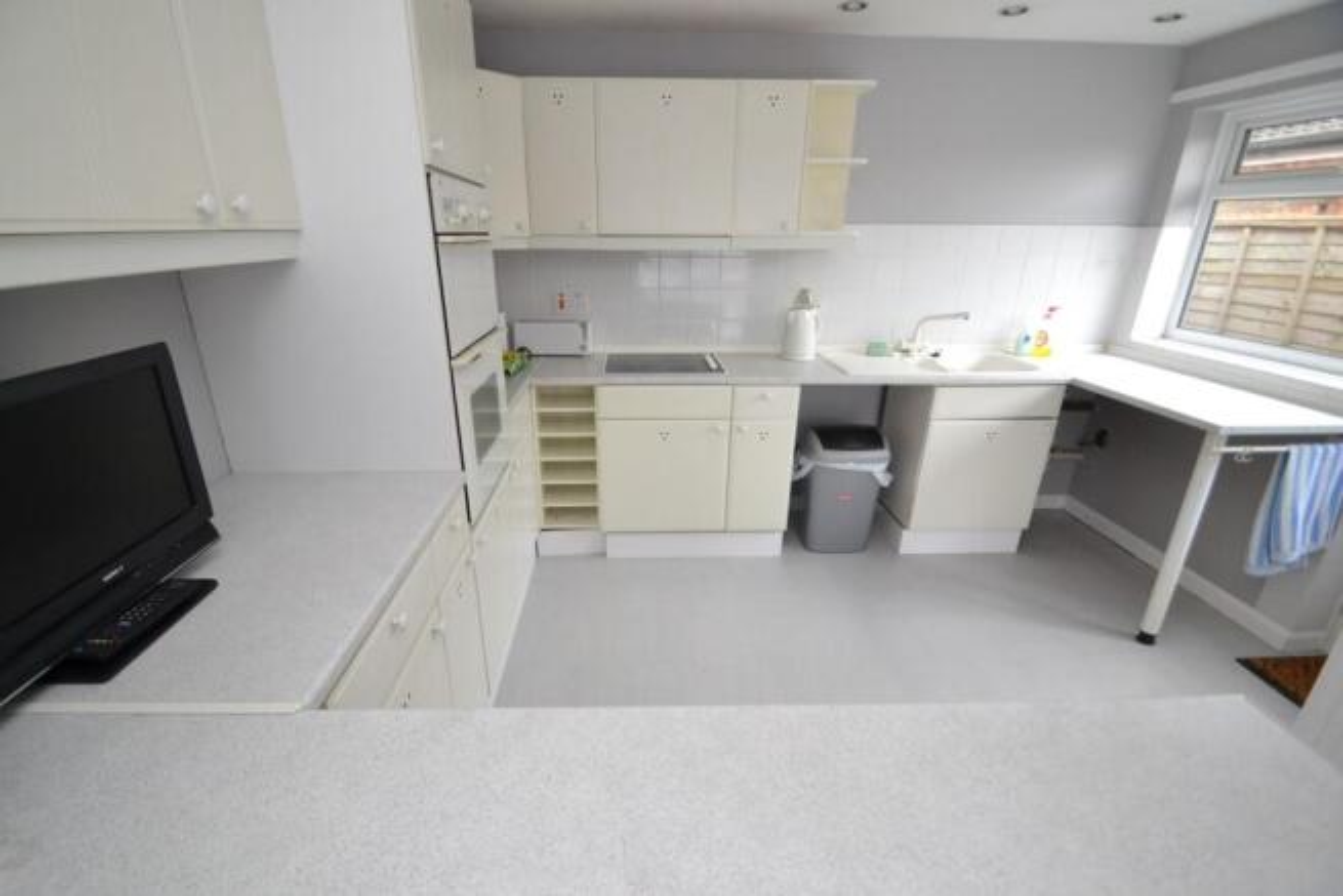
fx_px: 560
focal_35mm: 15
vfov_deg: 77.4
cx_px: 672
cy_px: 448
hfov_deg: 100.4
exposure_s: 1/60
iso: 800
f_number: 3.5
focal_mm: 10
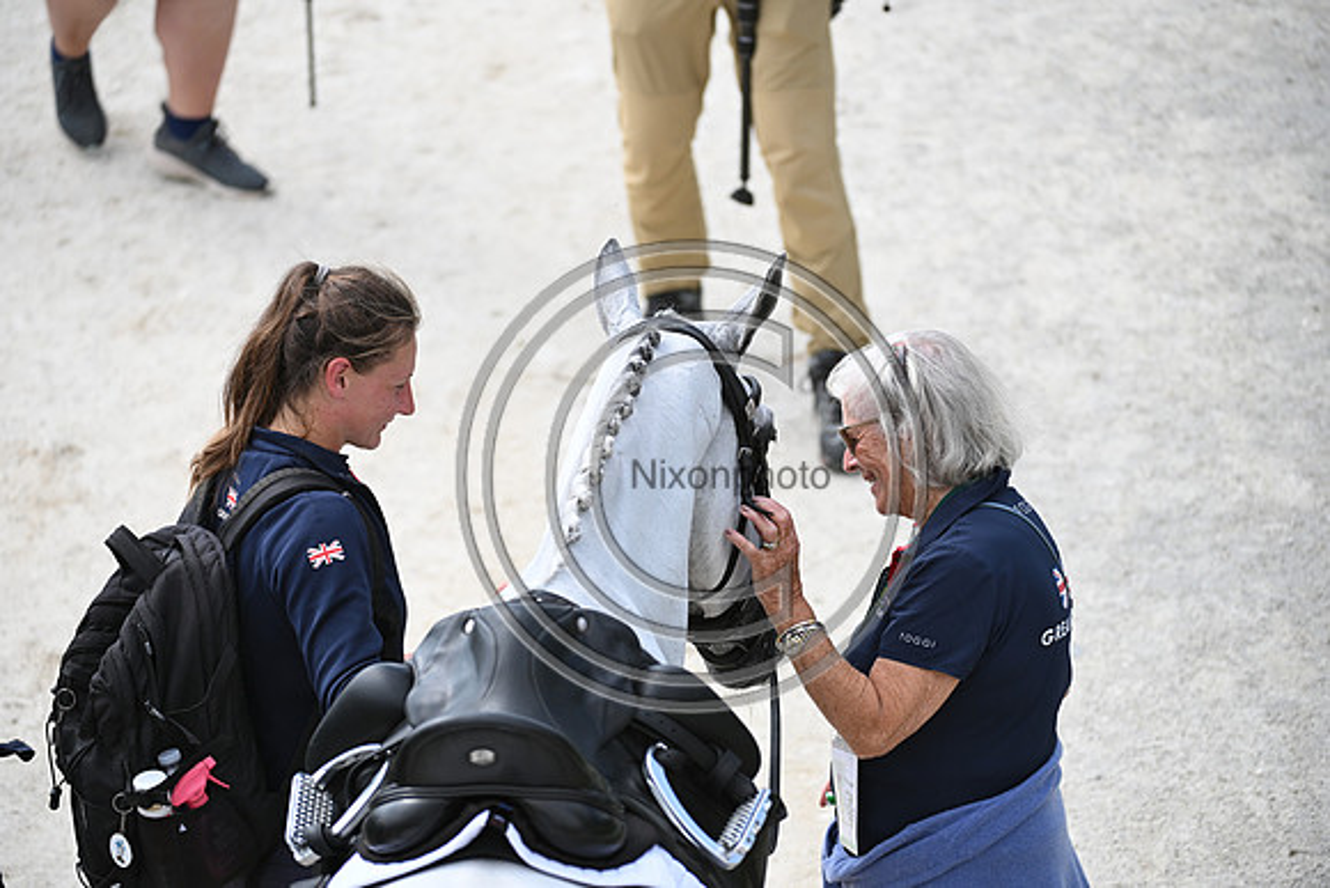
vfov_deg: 6.2
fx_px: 8129
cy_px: 444
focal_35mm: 220
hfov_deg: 9.4
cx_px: 665
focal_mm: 220
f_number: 4.5
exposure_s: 1/1600
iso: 450
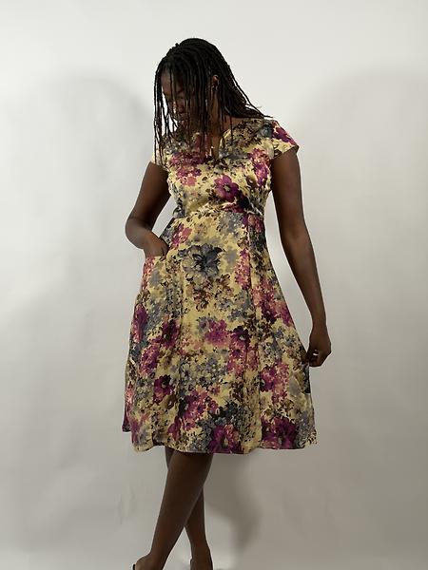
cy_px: 285
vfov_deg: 39.7
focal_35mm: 48
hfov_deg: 30.3
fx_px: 791
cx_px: 214
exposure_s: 1/100
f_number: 1.78
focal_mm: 6.76
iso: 64
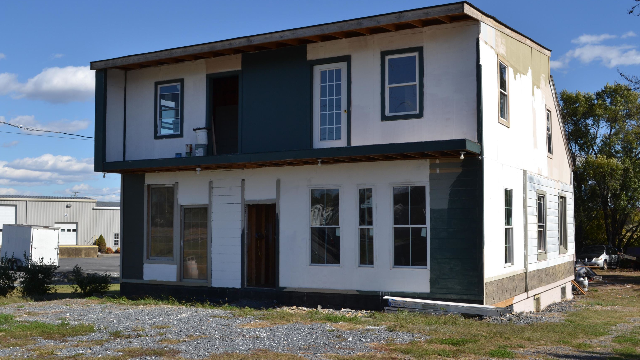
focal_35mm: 41
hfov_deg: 49.4
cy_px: 181
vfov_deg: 29.0
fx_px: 696
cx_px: 319
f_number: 10
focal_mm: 26
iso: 100
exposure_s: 1/200
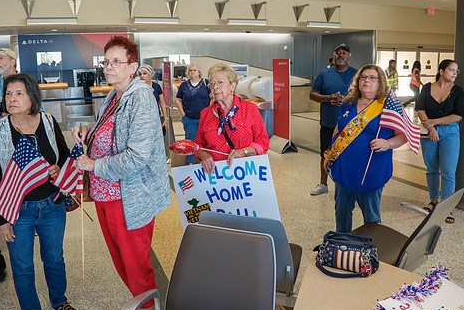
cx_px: 217
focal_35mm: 30
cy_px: 140
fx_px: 387
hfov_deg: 61.8
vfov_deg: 43.6
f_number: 4
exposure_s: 1/40
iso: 640
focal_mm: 16
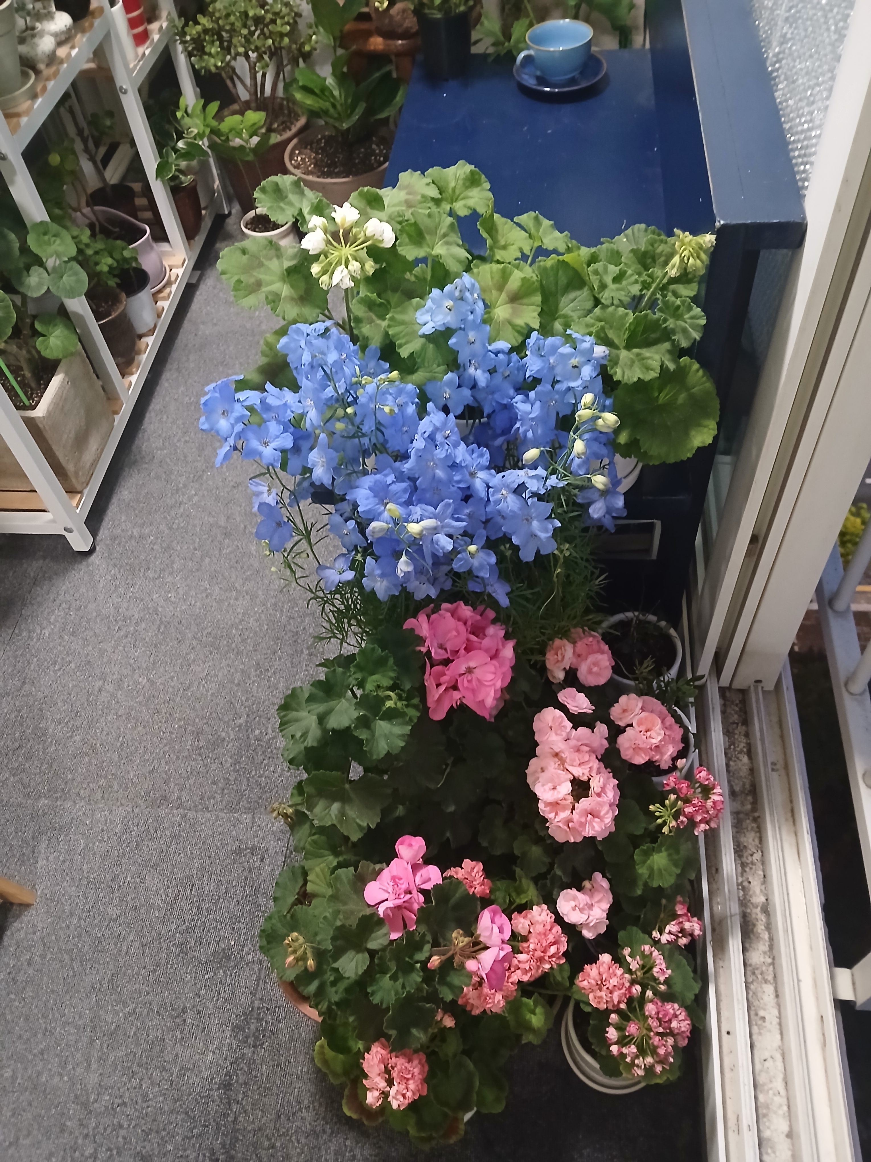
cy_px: 581
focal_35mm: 26
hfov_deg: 53.1
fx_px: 872
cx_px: 436
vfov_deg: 67.3
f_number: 1.8
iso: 500
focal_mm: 3.98
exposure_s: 1/20
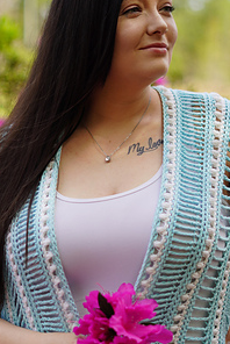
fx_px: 1033
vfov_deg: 18.9
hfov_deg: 12.7
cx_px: 110
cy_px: 206
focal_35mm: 108
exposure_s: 1/1250
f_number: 1.8
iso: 100
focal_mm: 50
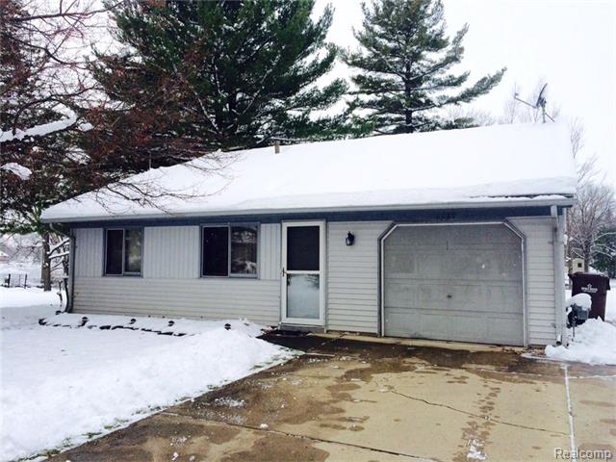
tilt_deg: +2.7
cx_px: 308
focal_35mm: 29
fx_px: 516
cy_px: 231
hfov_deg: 61.7
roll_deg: +0.9
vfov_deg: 48.2
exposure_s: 1/1642
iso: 32
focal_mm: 4.15
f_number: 2.2
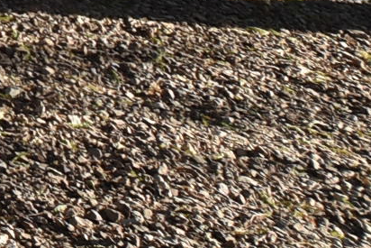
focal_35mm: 142
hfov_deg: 9.3
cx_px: -914
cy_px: -562
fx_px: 1460
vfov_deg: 8.0
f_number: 5.6
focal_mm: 13
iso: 100
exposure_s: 1/125
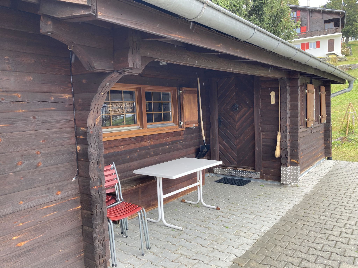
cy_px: 134
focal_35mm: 28
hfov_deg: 63.4
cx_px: 179
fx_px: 290
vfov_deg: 49.7
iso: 32
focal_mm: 3.99
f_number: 1.8
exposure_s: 1/121
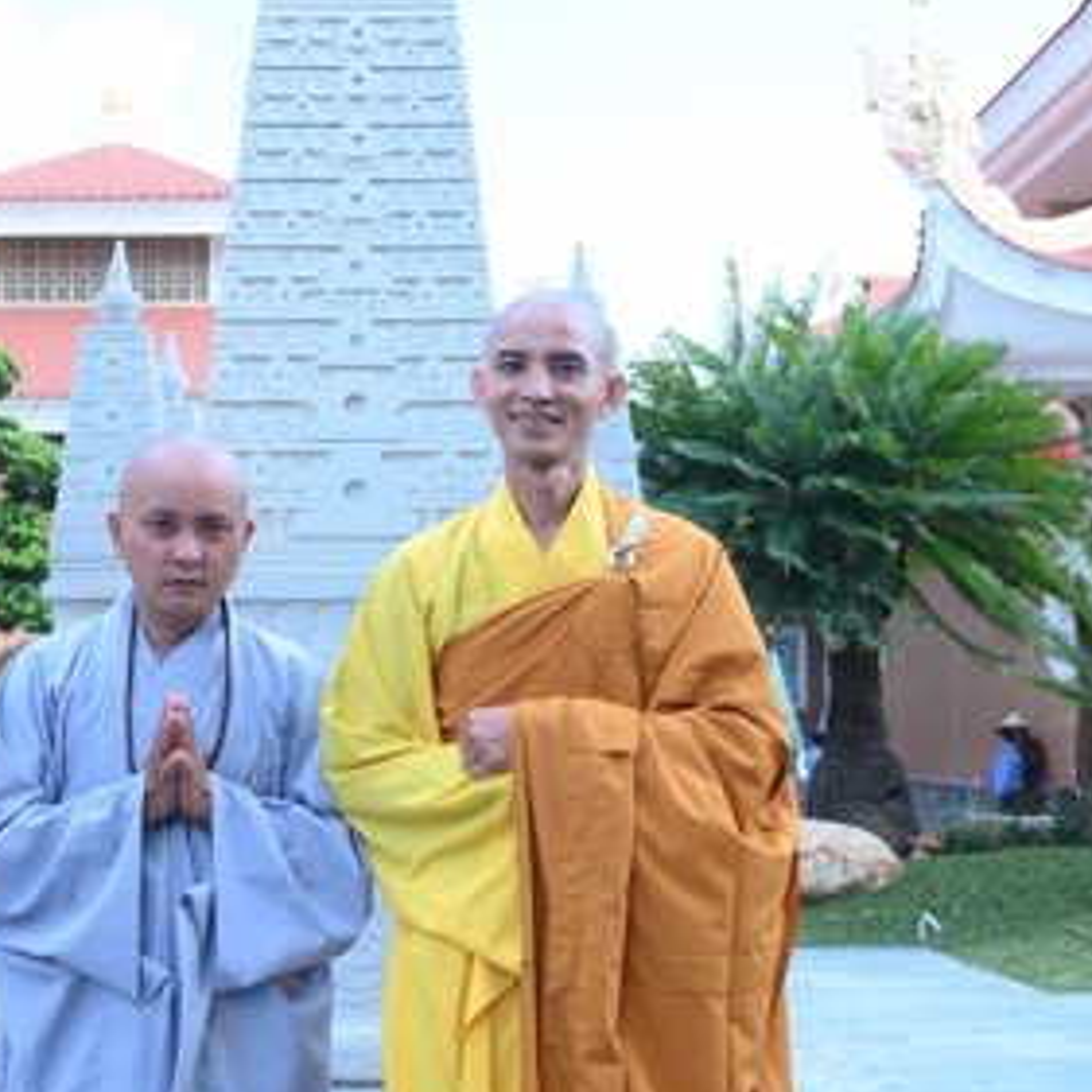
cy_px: 540
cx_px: 412
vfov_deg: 29.1
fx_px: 2106
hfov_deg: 29.0
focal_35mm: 59
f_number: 6.3
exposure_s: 1/125
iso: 320
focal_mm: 30
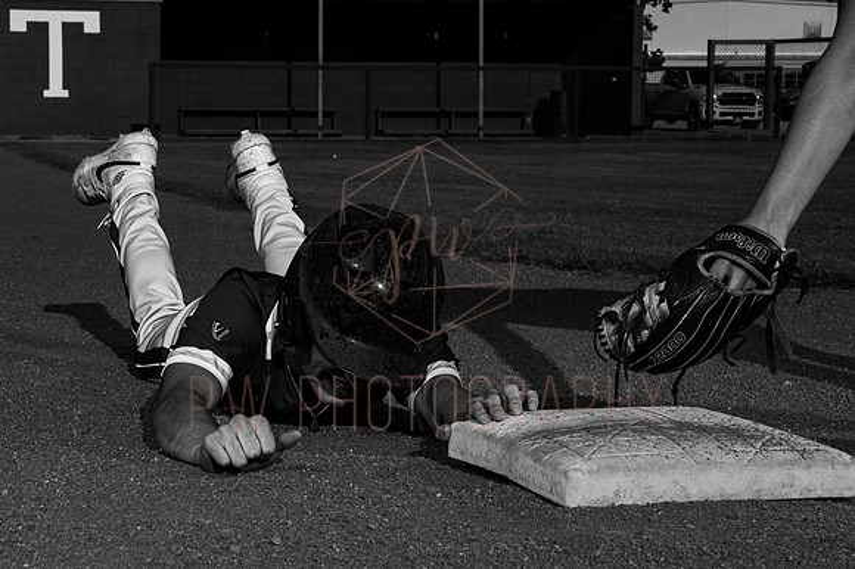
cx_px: 314
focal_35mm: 106
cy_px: 318
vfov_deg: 12.9
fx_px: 2522
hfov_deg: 19.2
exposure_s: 1/200
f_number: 16
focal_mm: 70
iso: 100
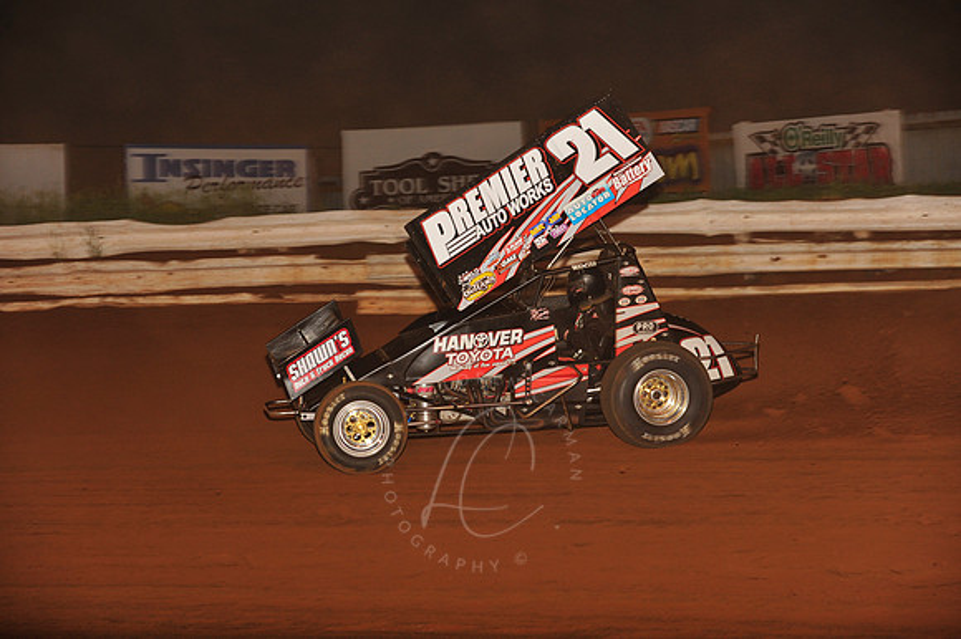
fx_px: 3335
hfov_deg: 16.4
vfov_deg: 11.0
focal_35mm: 125
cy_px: 320
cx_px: 480
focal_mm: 125
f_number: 6.3
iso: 800
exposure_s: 1/320
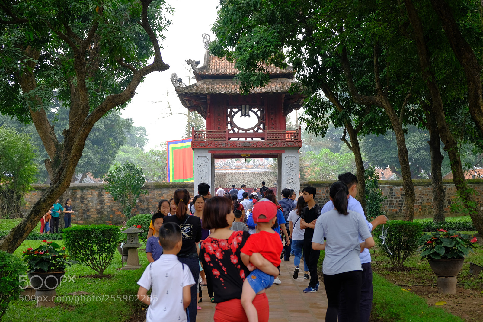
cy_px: 161
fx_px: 751
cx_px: 242
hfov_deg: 35.6
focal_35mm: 56
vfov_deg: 24.2
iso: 200
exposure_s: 1/125
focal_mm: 37.4
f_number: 4
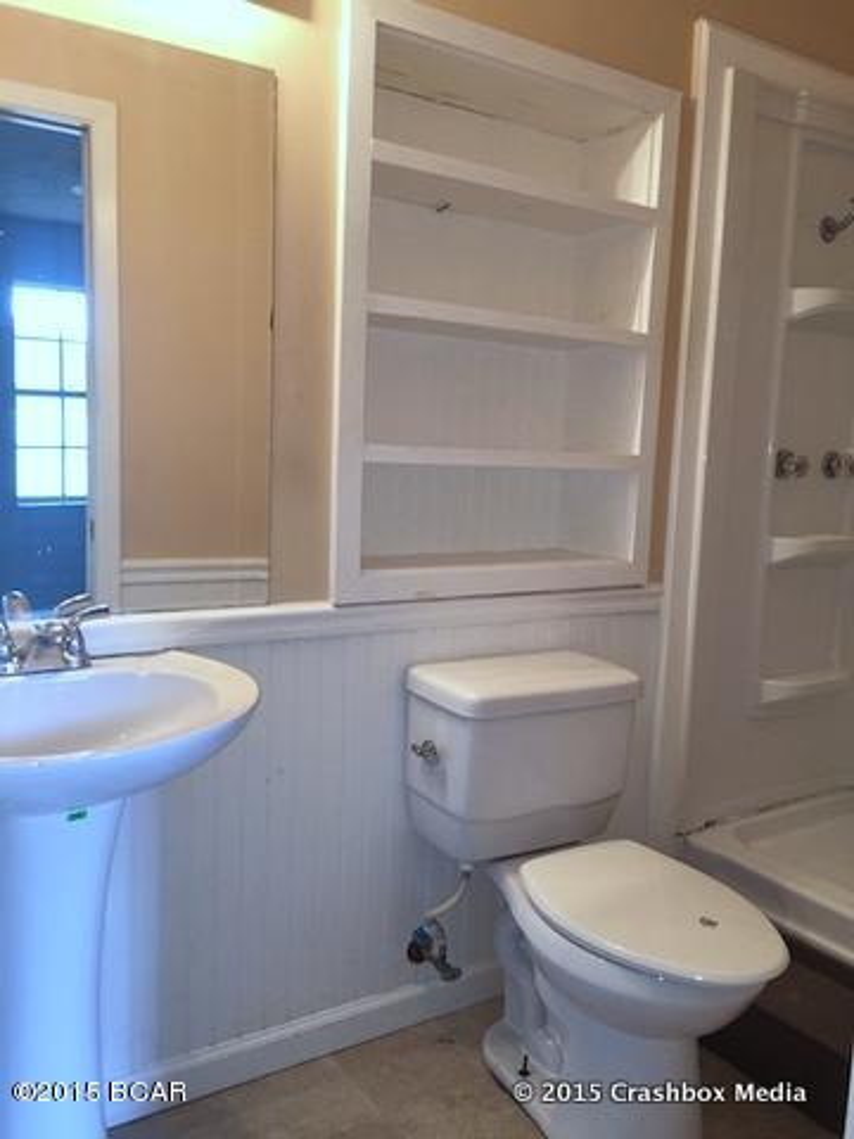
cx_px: 427
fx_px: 954
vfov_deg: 61.7
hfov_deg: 48.2
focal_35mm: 29
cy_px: 570
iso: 40
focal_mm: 4.15
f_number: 2.2
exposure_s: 1/30
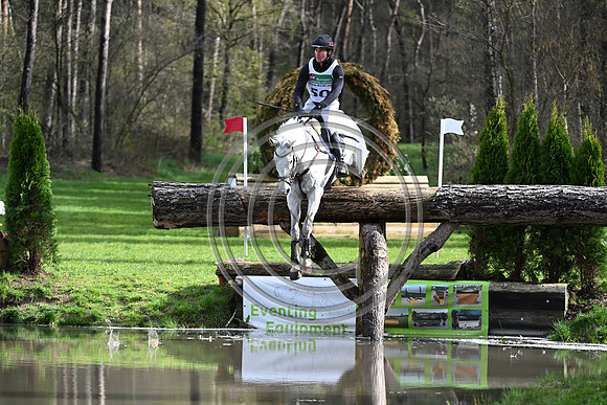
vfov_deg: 5.7
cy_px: 202
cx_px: 304
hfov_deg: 8.6
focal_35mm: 240
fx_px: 4047
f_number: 5.6
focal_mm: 240
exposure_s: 1/1250
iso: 720
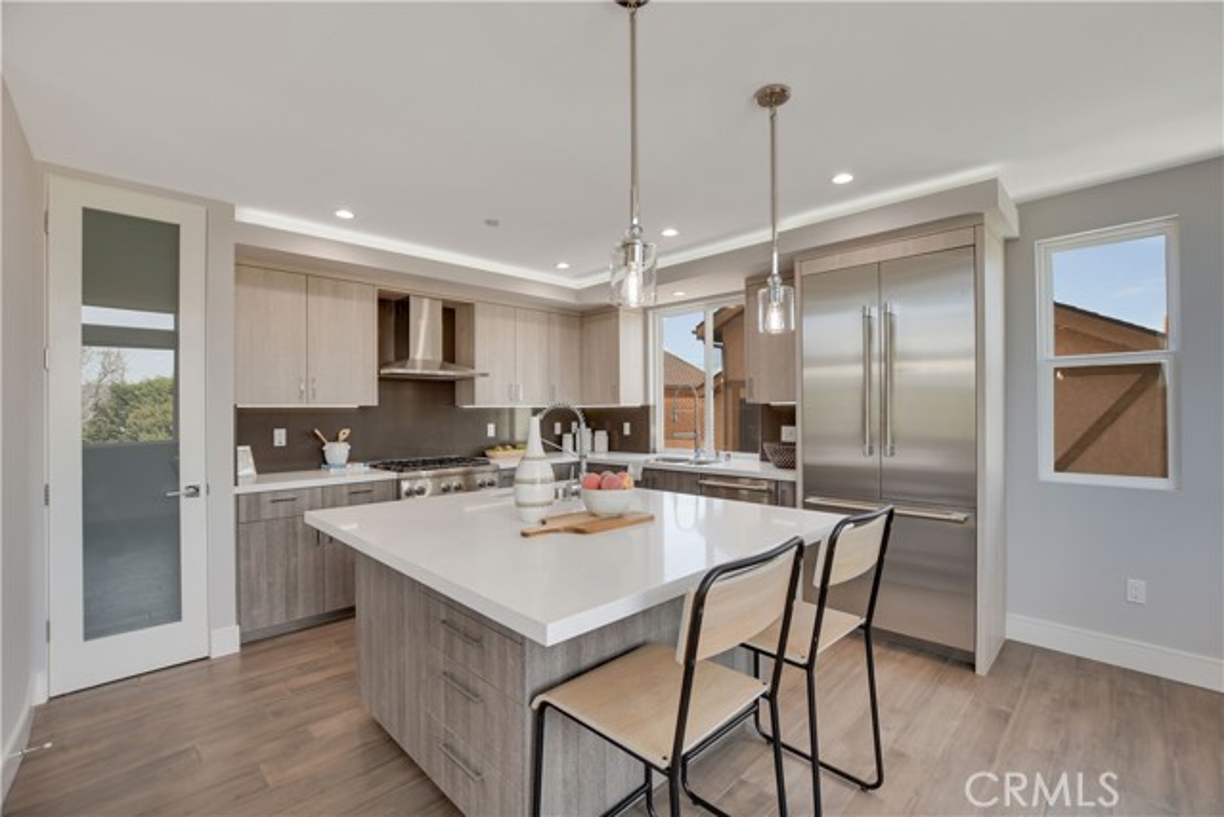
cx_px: 612
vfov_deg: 77.4
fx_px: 510
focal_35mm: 15
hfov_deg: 100.4
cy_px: 408
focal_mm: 10
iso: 400
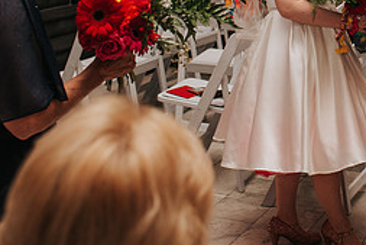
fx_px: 824
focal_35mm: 81
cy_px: -33
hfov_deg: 24.1
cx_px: 356
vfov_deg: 16.3
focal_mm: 35
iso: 1000
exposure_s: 1/160
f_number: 4
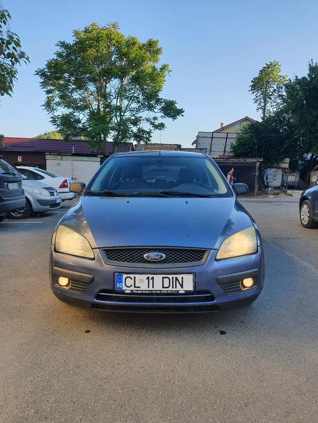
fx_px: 318
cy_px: 212
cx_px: 159
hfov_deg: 53.1
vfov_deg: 67.3
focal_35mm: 26
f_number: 1.7
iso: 50
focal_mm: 4.32
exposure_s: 1/714
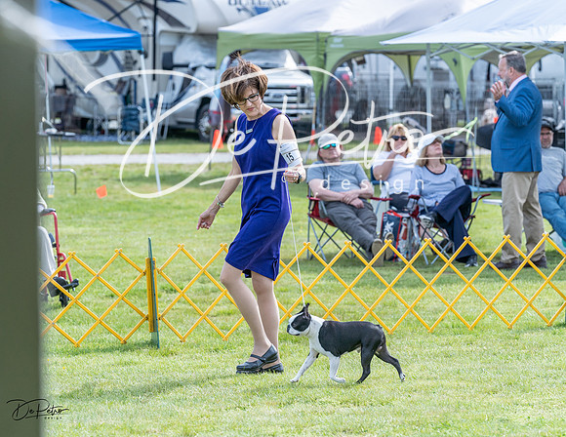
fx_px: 2988
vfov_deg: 8.4
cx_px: 283
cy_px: 218
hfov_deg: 10.8
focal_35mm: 181
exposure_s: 1/1250
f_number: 5.6
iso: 500
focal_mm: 164
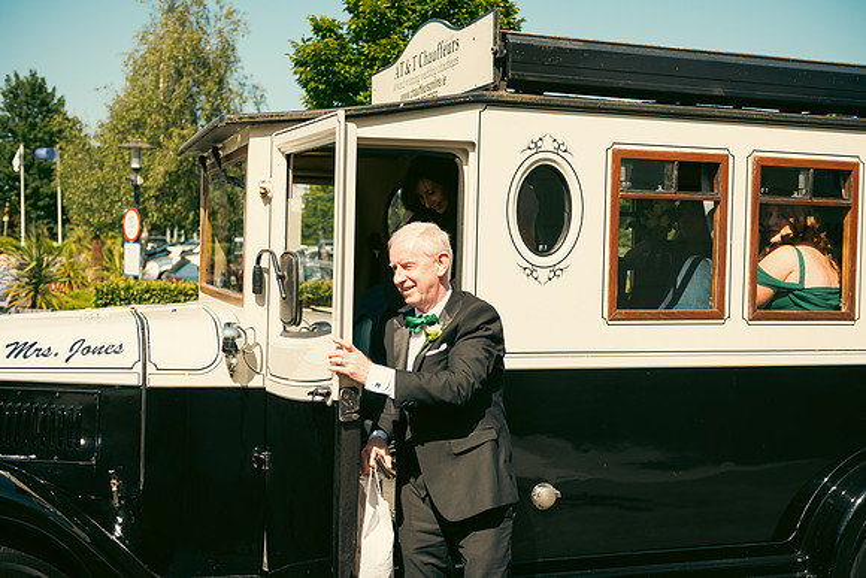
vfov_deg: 30.5
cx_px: 433
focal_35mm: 44
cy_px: 289
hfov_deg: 44.5
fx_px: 1059
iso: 125
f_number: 3.5
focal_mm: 44
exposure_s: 1/800
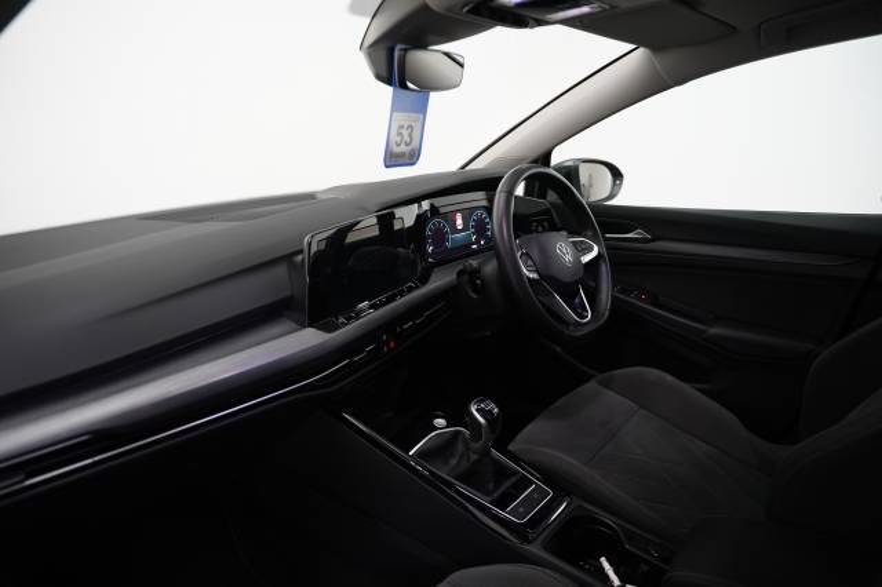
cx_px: 441
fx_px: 588
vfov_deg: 53.1
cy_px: 294
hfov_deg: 73.8
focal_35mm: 24
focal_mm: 24
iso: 2500
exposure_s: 1/160
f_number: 2.8
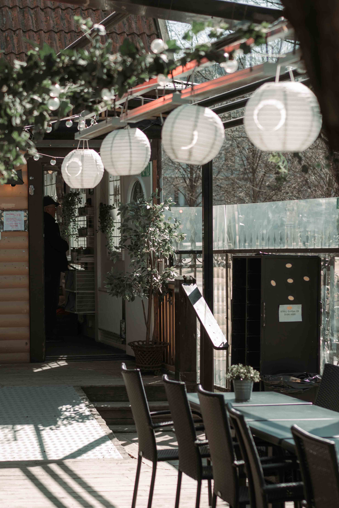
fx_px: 1355
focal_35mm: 96
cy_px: 275
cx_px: 148
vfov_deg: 21.2
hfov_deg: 14.3
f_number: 2.8
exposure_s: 1/500
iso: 100
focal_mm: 55
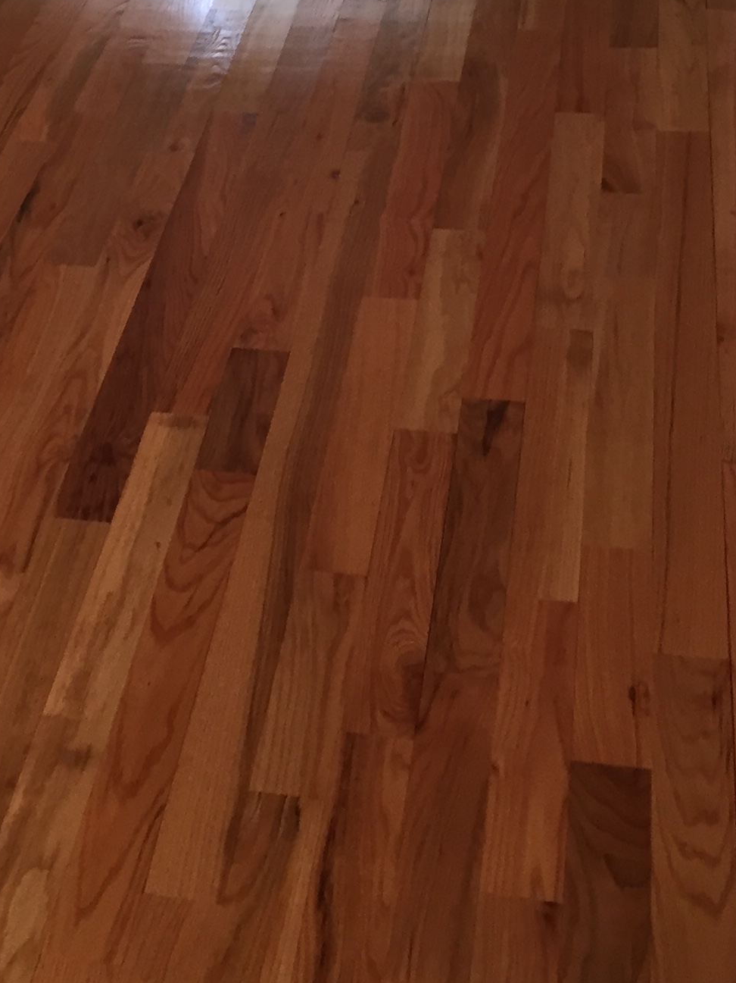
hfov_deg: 19.8
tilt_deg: -22.3
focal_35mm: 73
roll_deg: +4.1
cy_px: -41
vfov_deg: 25.2
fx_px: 2071
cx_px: 93
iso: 80
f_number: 2.2
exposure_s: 1/30
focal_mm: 4.15
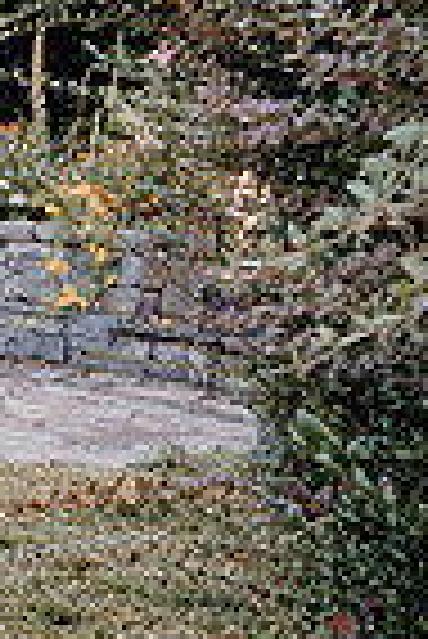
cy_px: 209
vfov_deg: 14.7
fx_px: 2473
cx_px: -536
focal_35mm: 139
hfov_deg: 9.1
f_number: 3.5
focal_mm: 34
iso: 4000
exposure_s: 1/160
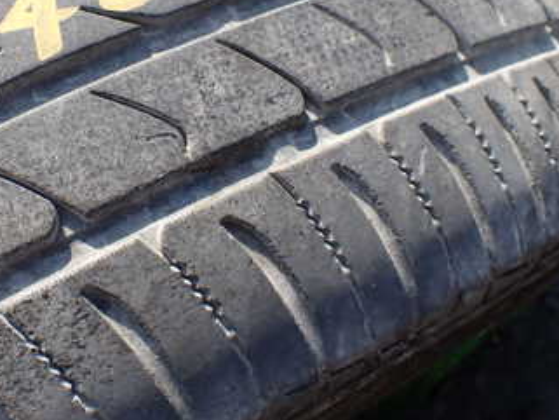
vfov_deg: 25.8
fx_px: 905
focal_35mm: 56
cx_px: 176
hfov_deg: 34.0
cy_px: 105
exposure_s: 1/320
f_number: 3.2
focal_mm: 5.4
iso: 100
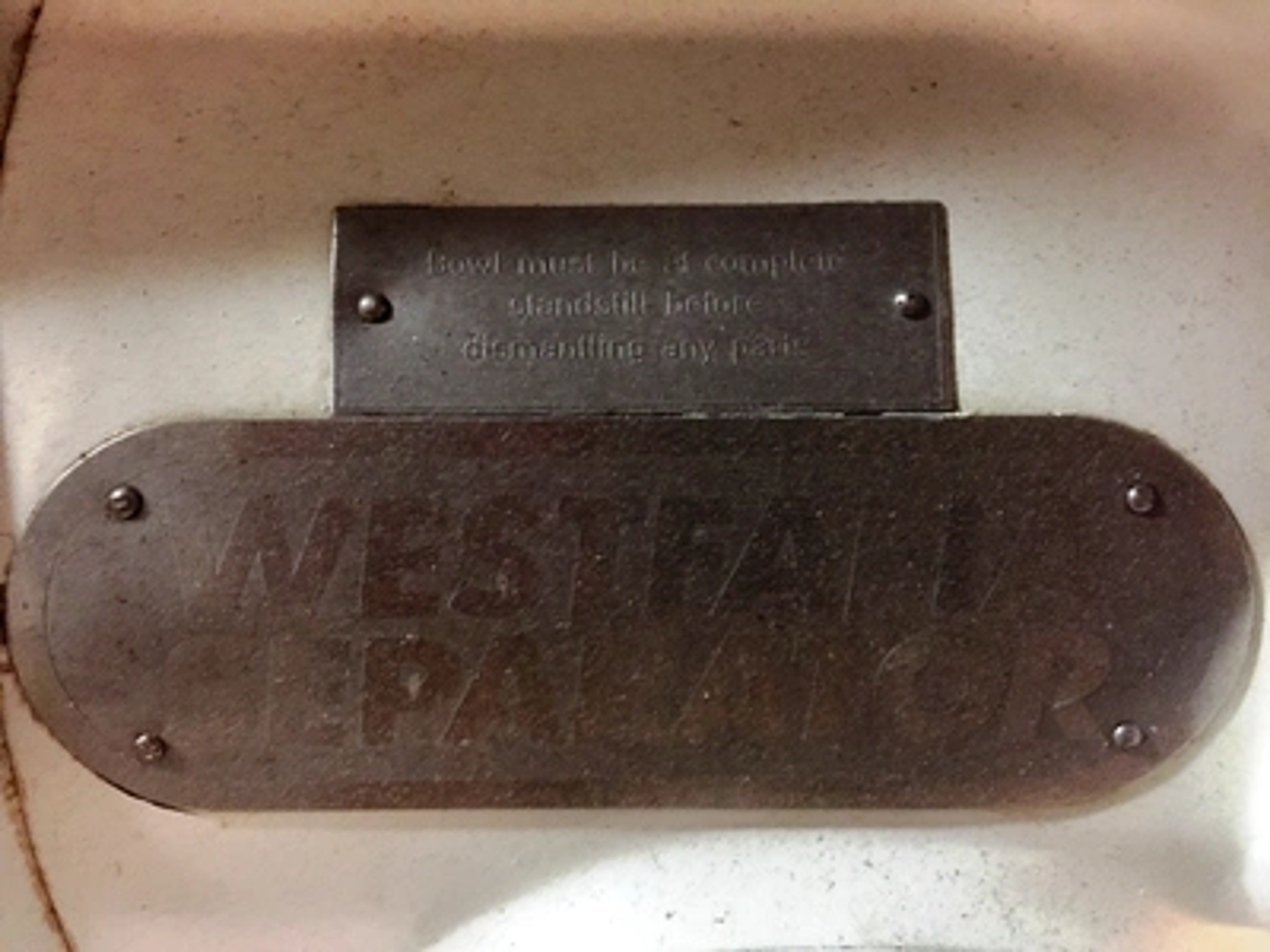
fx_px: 1064
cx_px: 635
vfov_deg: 48.2
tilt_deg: -46.3
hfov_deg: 61.7
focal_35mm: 29
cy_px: 476
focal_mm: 4.15
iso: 125
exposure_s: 1/4
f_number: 2.2
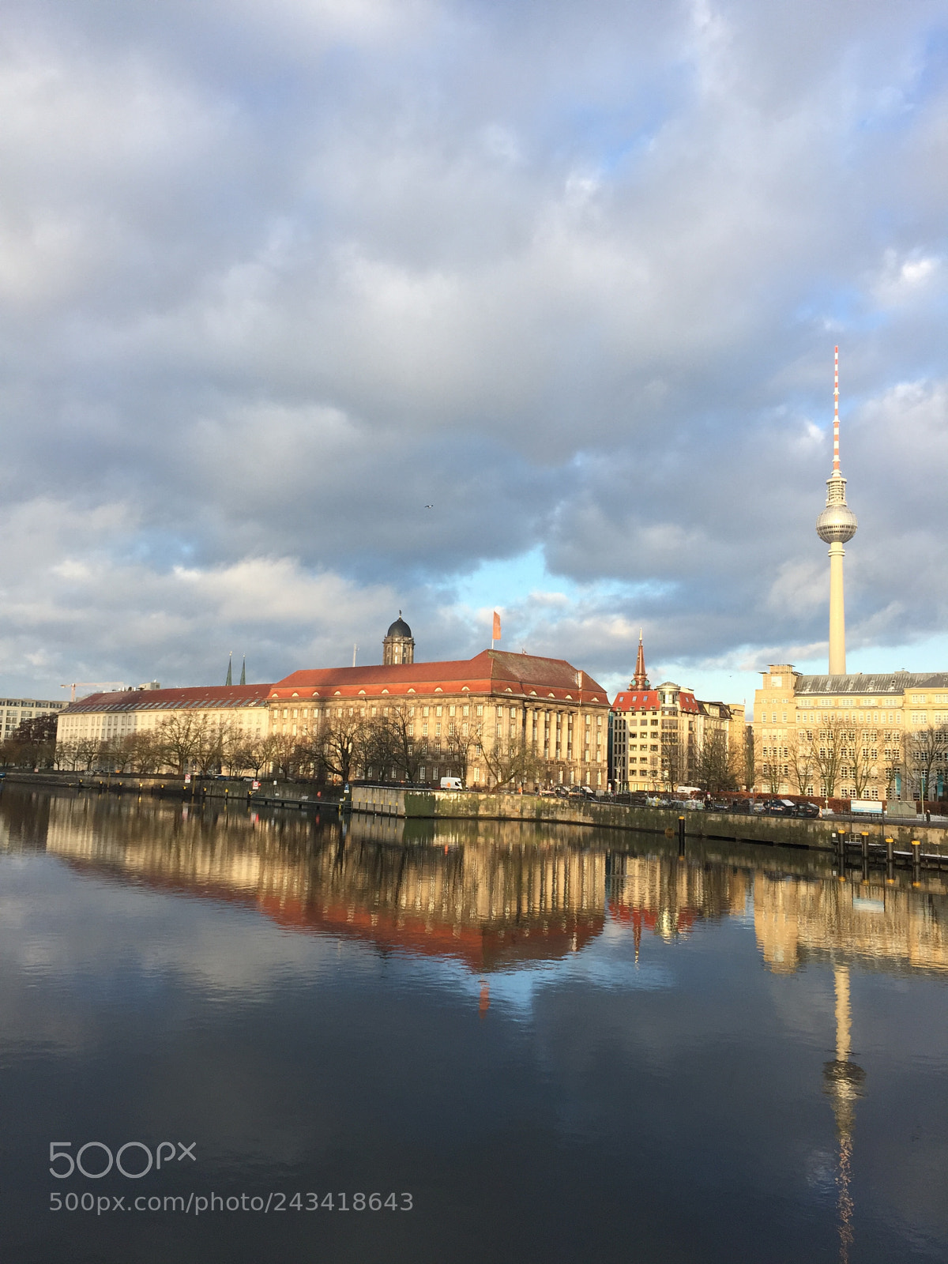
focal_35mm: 29
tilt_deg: +7.6
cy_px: 632
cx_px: 474
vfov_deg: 61.7
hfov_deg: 48.2
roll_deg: -2.7
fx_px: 1059
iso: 32
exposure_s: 1/618
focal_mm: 4.15
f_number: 2.2
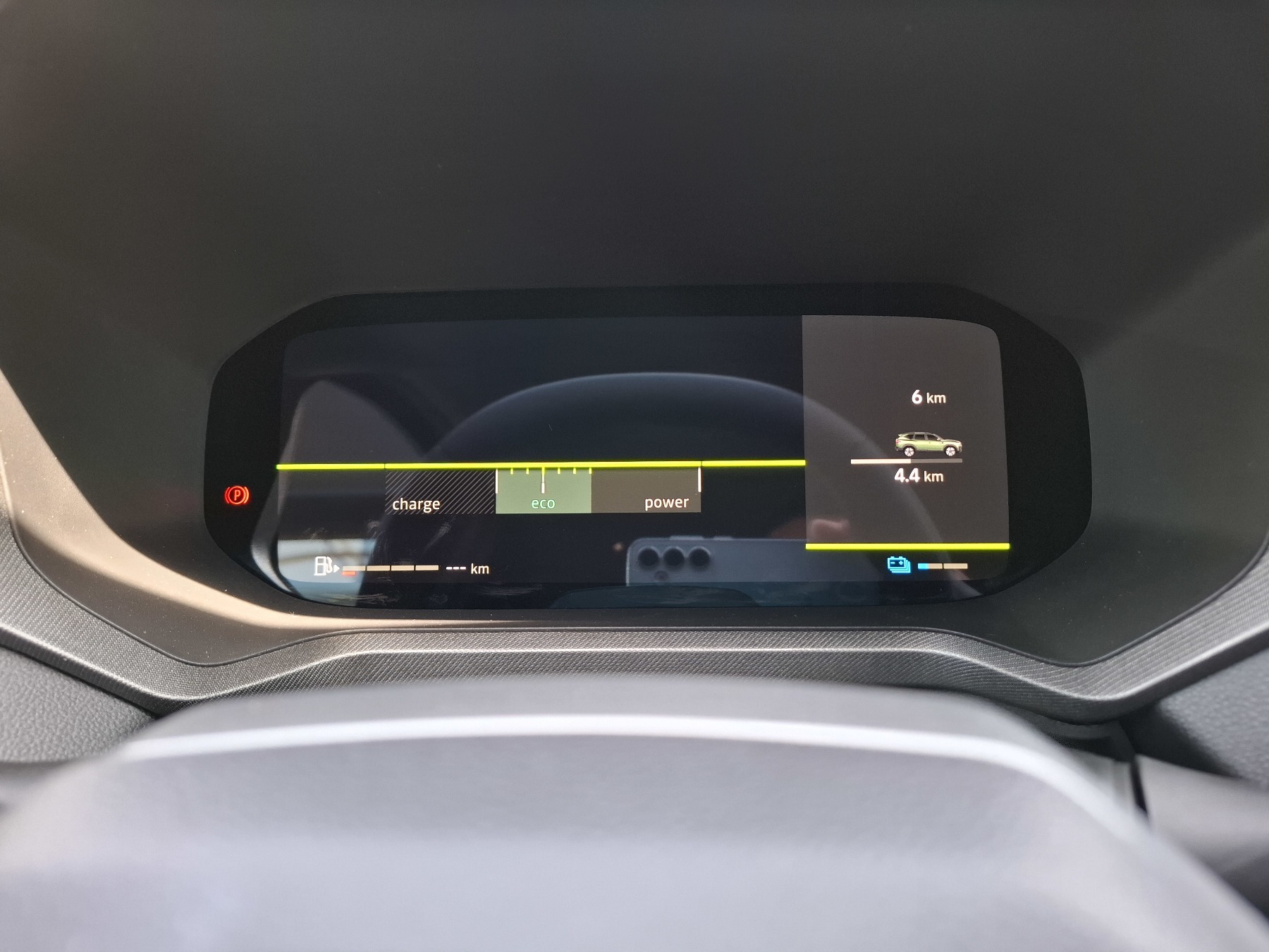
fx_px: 843
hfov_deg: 73.9
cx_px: 634
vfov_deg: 58.9
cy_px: 476
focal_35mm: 23
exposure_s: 1/100
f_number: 1.8
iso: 200
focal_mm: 5.54
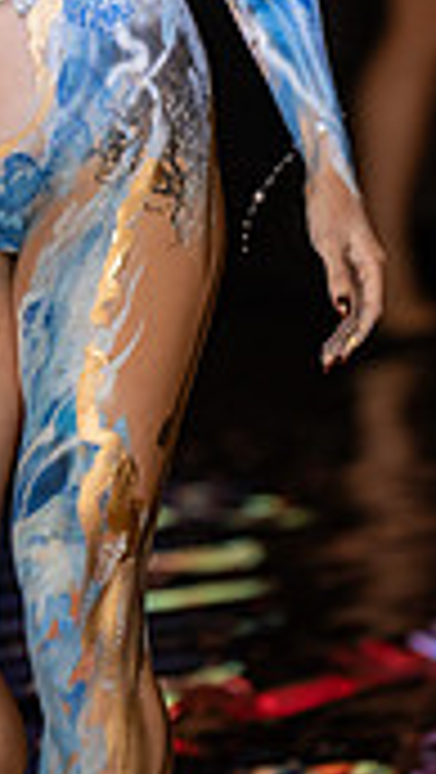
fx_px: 11241
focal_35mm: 548
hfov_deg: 2.2
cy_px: -90
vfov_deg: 3.9
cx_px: 9
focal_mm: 200
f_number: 2.8
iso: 1250
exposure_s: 1/320
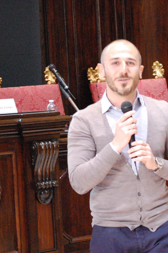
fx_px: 1027
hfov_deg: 9.3
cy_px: 126
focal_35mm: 147
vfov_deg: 14.0
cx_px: 169
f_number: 4.2
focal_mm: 65
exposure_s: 1/40
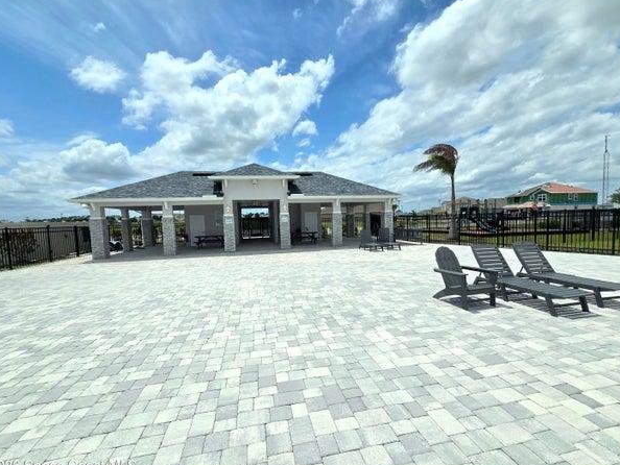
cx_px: 311
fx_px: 251
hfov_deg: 102.0
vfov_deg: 85.7
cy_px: 239
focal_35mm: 14
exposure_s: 1/10000
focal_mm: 2.2
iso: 50
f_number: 2.2
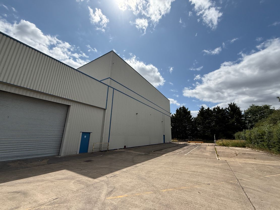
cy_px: 105
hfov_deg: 102.1
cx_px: 140
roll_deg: +0.5
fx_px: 113
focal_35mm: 14
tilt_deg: +16.1
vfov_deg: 85.7
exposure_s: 1/5155
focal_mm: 2.22
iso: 80
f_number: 2.2
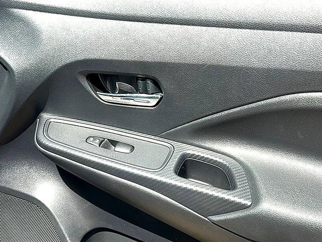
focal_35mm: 39
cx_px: 161
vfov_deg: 36.8
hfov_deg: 47.9
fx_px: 363
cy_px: 121
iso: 80
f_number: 1.78
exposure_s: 1/1172
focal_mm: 6.86
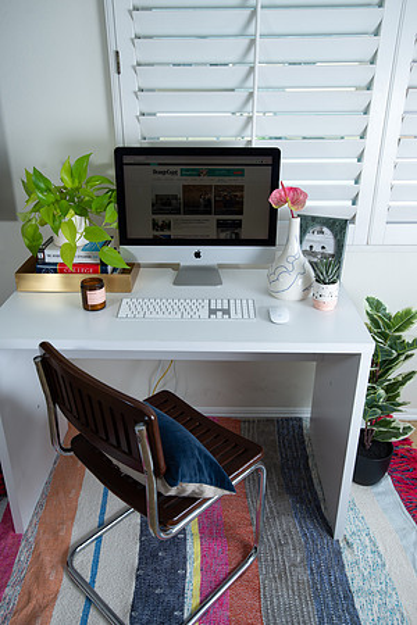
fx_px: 521
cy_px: 312
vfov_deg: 61.9
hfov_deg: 43.6
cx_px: 208
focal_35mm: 30
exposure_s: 1/200
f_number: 6.3
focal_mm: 30
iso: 200
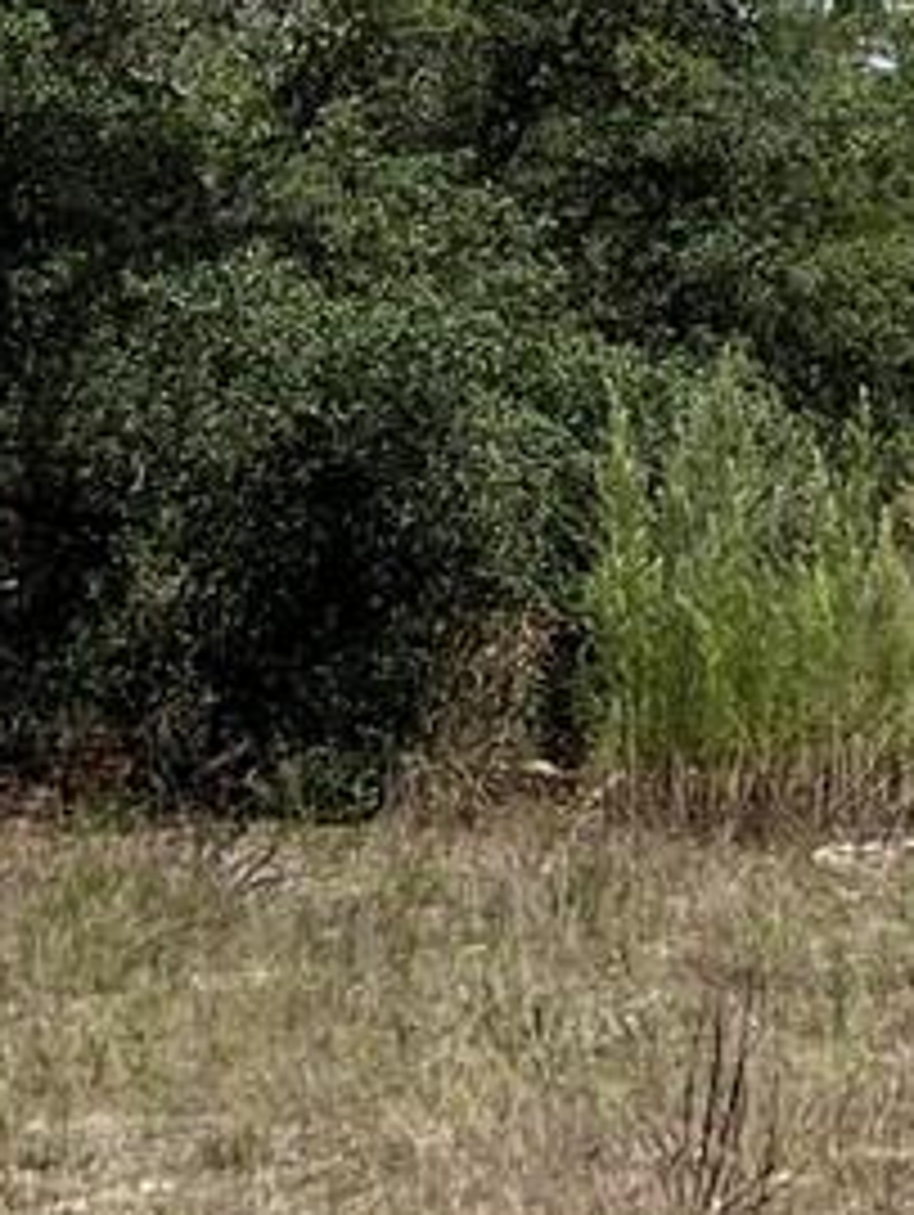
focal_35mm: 154
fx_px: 5413
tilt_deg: +8.0
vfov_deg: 12.4
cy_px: -342
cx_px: 1603
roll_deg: -0.4
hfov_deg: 9.2
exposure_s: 1/6579
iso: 50
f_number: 1.5
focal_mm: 5.7
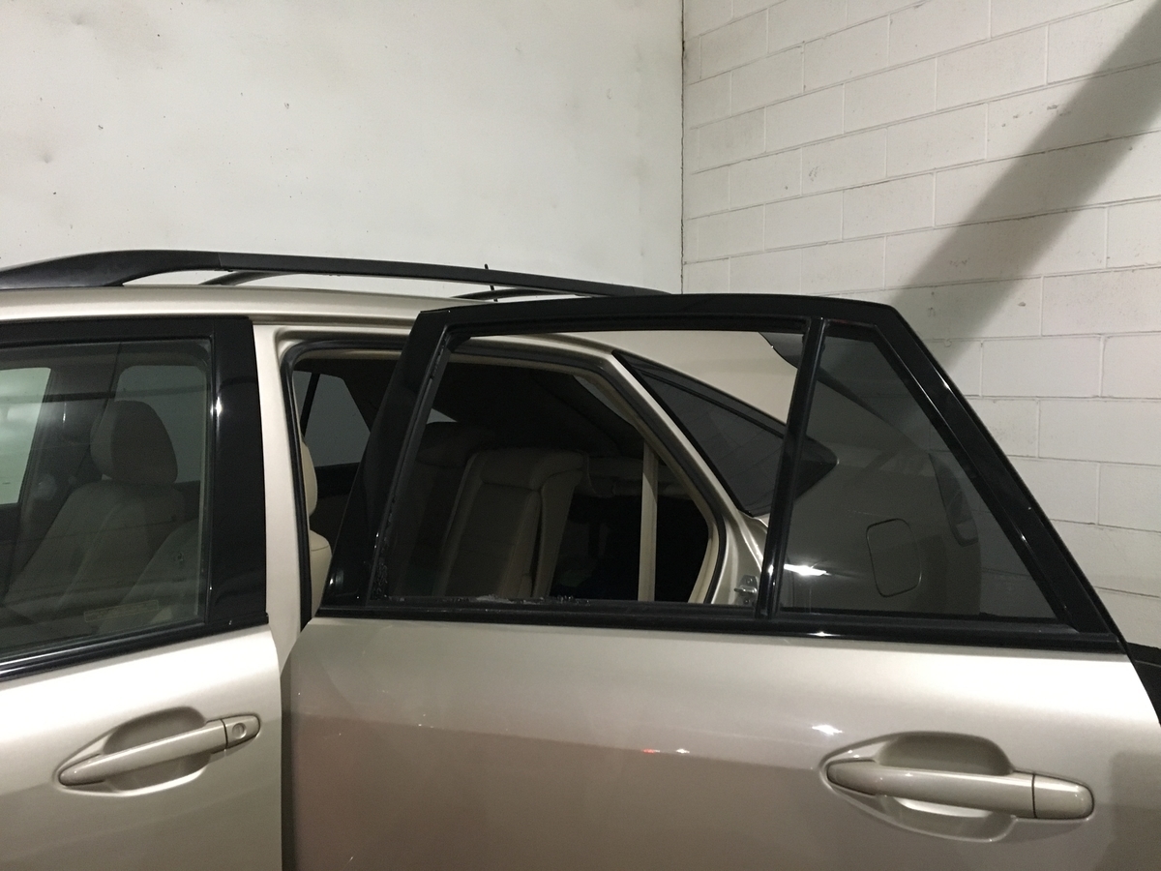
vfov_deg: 48.2
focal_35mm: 29
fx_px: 973
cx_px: 580
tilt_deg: -3.8
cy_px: 436
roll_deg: +0.6
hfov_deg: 61.7
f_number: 2.2
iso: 250
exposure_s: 1/15
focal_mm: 4.15
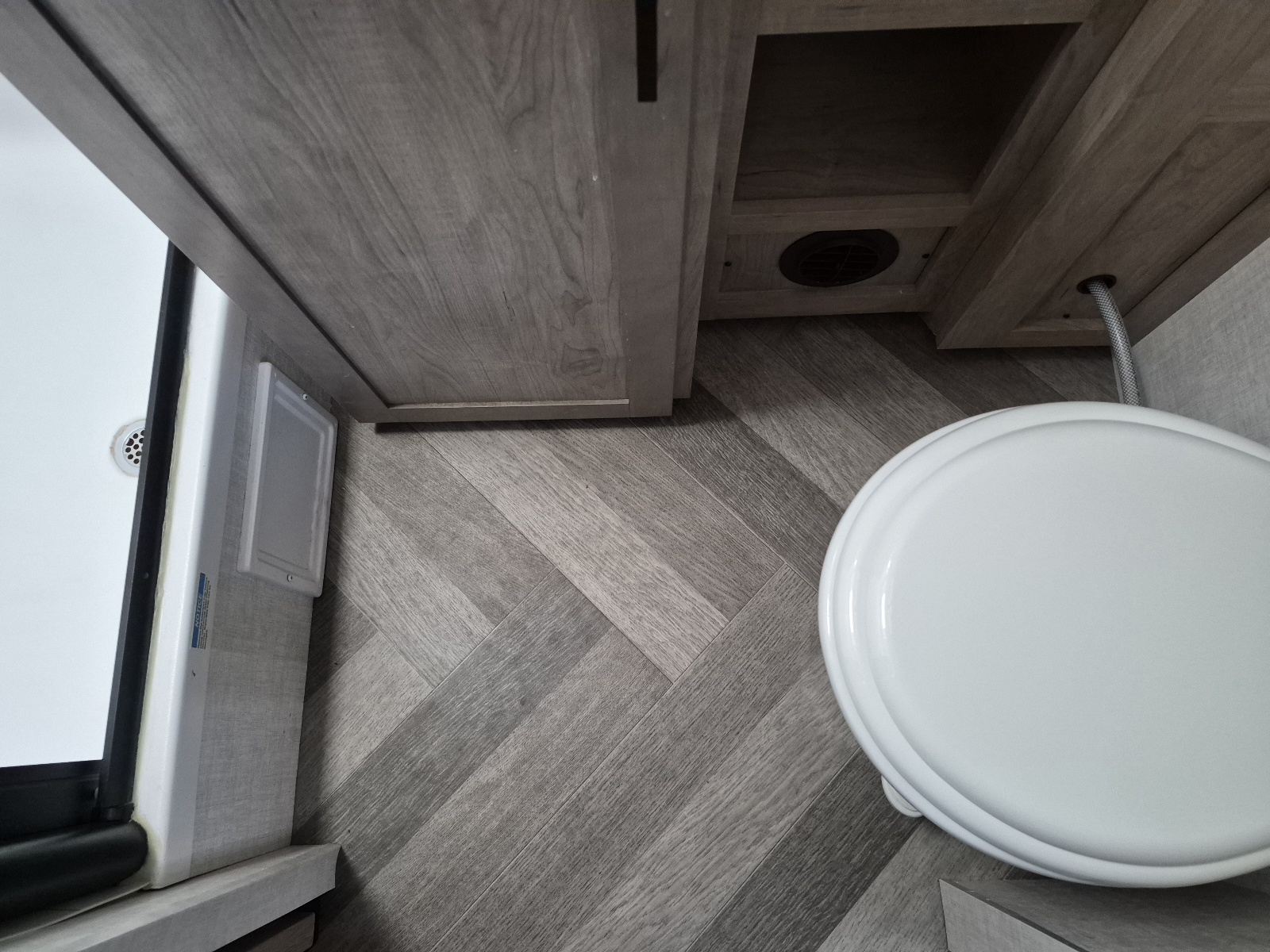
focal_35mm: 23
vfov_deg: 58.9
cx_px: 635
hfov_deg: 73.9
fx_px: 844
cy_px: 476
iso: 1000
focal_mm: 5.4
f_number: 1.8
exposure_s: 1/120
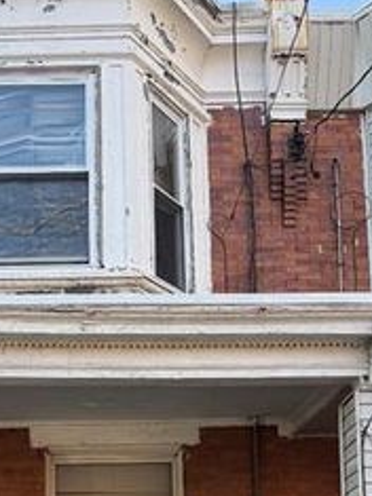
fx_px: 975
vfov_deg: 26.3
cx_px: 21
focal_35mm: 68
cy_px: 552
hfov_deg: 21.0
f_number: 1.78
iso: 100
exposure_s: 1/539
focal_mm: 6.76
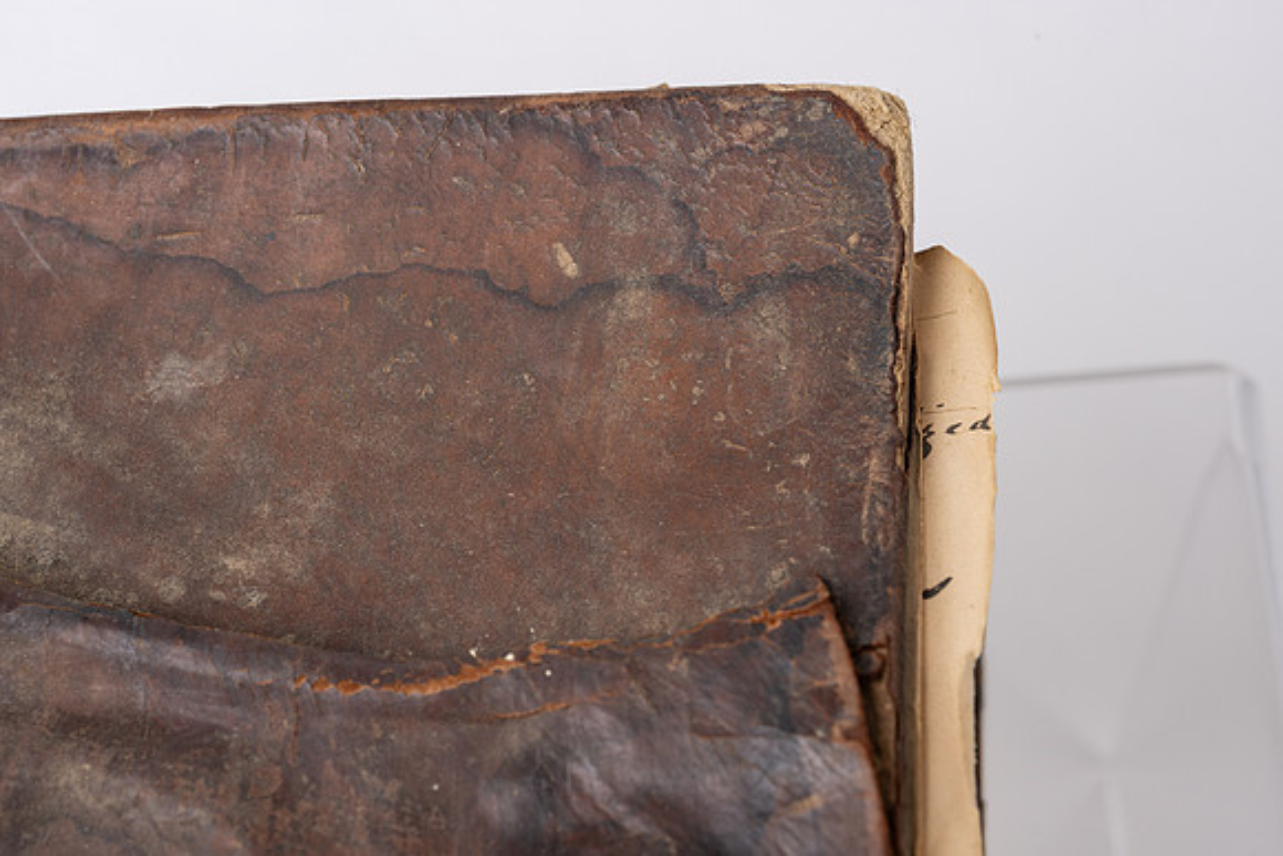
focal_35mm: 60
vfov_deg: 22.6
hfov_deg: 33.4
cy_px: 428
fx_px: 2139
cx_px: 642
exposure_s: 1/125
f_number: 13
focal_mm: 60
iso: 100
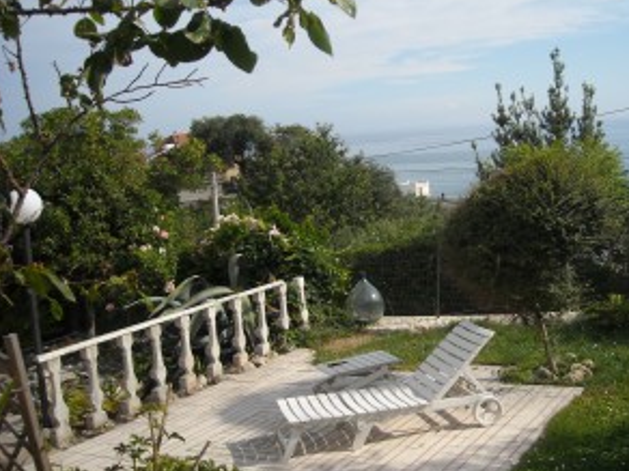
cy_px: 201
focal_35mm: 45
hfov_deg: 41.7
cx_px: 400
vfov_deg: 32.1
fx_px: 818
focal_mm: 5.7
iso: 64
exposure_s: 1/323
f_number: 5.6
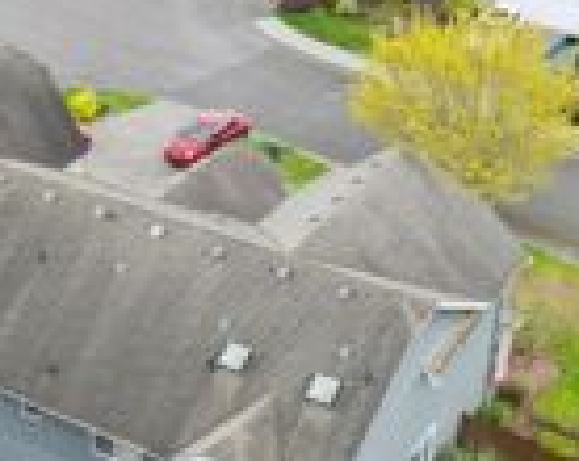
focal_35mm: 68
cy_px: 329
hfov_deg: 27.9
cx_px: 231
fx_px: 1164
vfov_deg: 22.3
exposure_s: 1/160
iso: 120
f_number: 2.8
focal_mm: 12.3
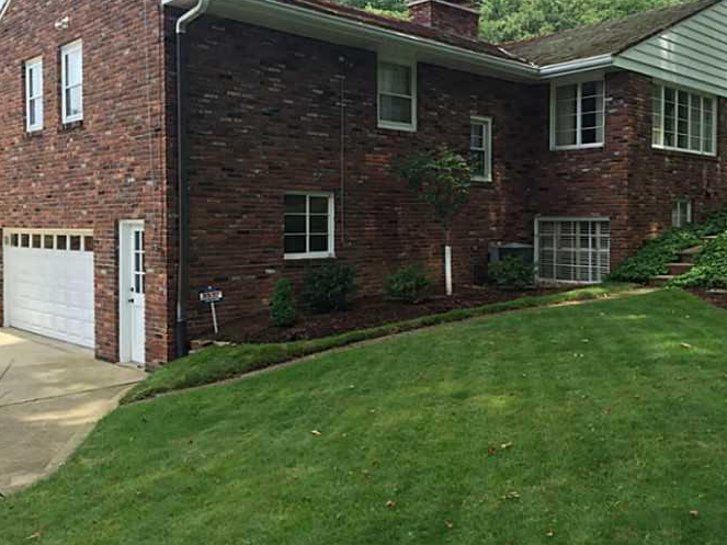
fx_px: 735
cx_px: 435
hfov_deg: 52.3
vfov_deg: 40.6
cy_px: 235
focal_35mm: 35
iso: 32
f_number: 2.2
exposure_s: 1/399
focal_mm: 4.15
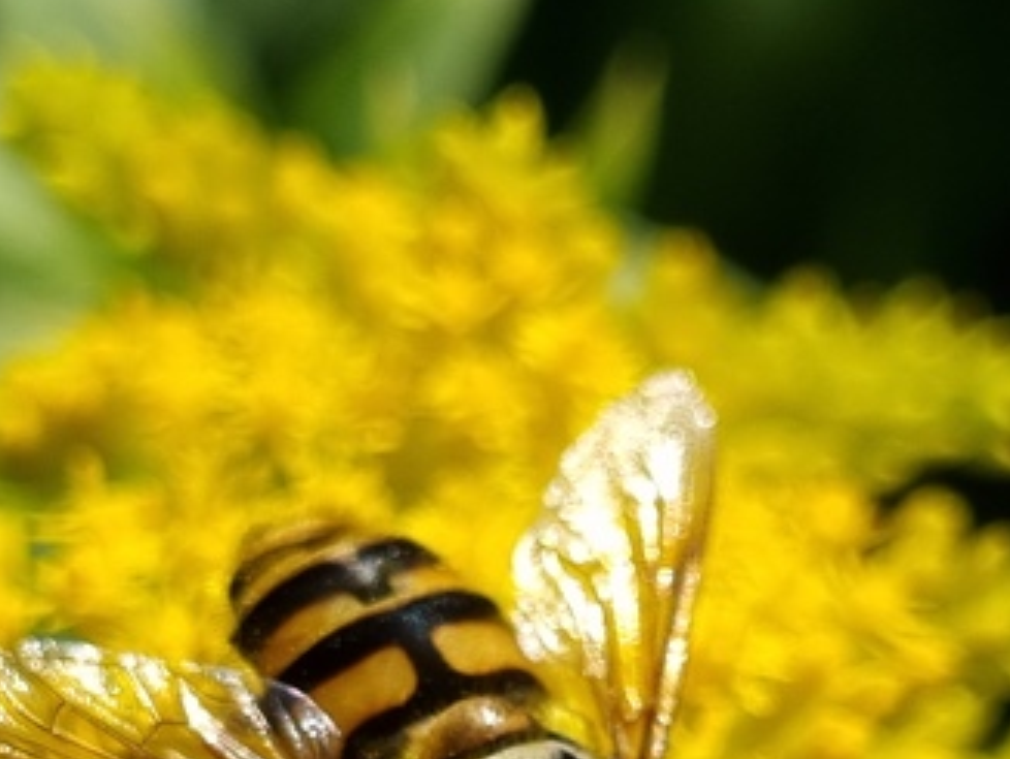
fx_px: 1986
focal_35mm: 68
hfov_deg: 28.4
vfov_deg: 20.9
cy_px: 774
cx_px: 367
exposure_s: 1/1883
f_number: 1.8
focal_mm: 5.4
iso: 50
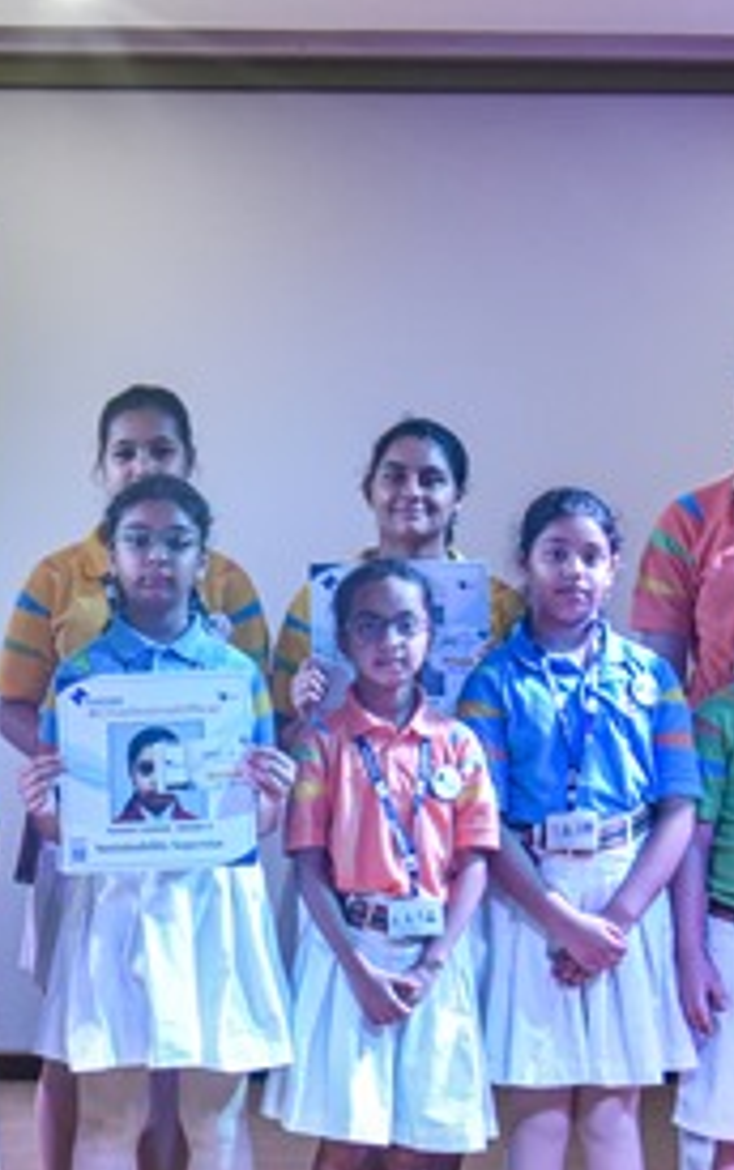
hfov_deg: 12.4
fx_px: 3318
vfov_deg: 20.0
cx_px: -107
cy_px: 681
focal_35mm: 104
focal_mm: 40
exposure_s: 1/125
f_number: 4
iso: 2000
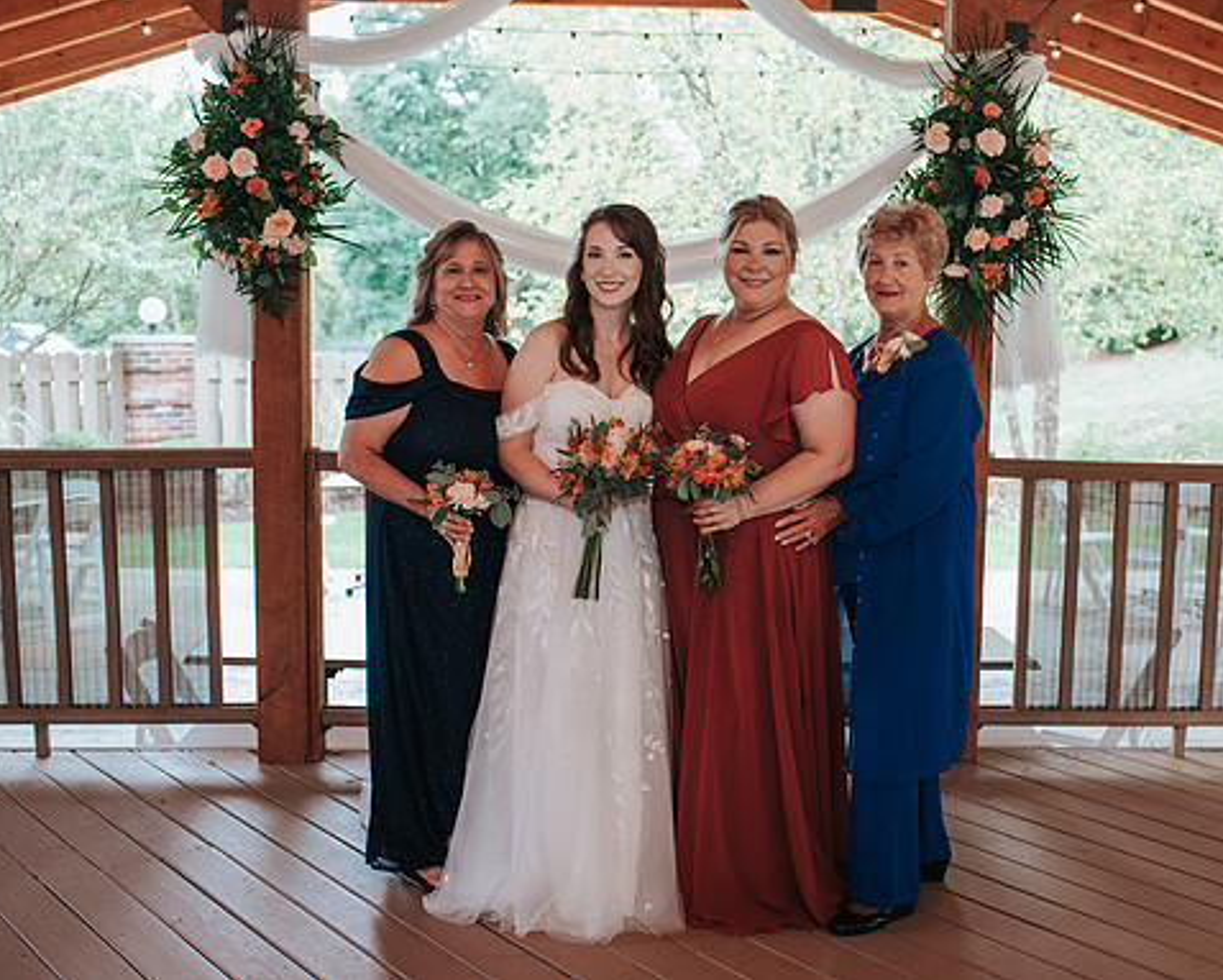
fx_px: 1594
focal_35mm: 44
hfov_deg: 41.9
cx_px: 702
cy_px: 487
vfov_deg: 34.2
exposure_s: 1/200
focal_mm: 35
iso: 280
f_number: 3.2
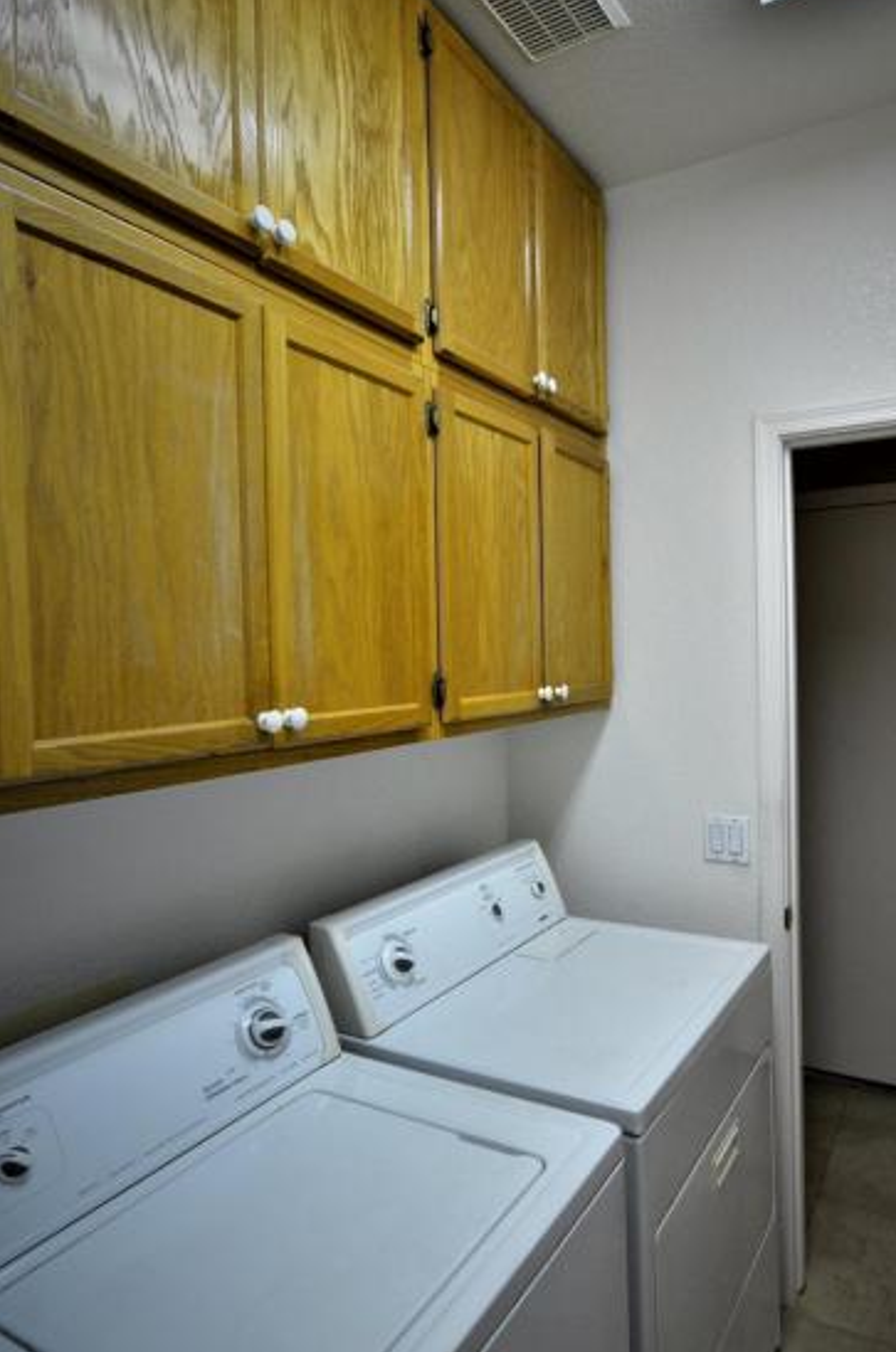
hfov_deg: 58.2
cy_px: 680
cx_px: 585
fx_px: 787
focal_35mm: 21
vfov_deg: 81.3
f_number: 4
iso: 500
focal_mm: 10
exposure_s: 1/50
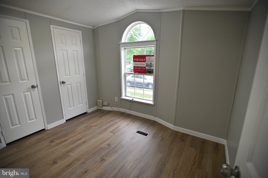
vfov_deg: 70.4
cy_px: 89
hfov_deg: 93.3
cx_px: 134
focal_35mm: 17
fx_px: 127
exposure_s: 1/160
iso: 200
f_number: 2.8
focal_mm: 17
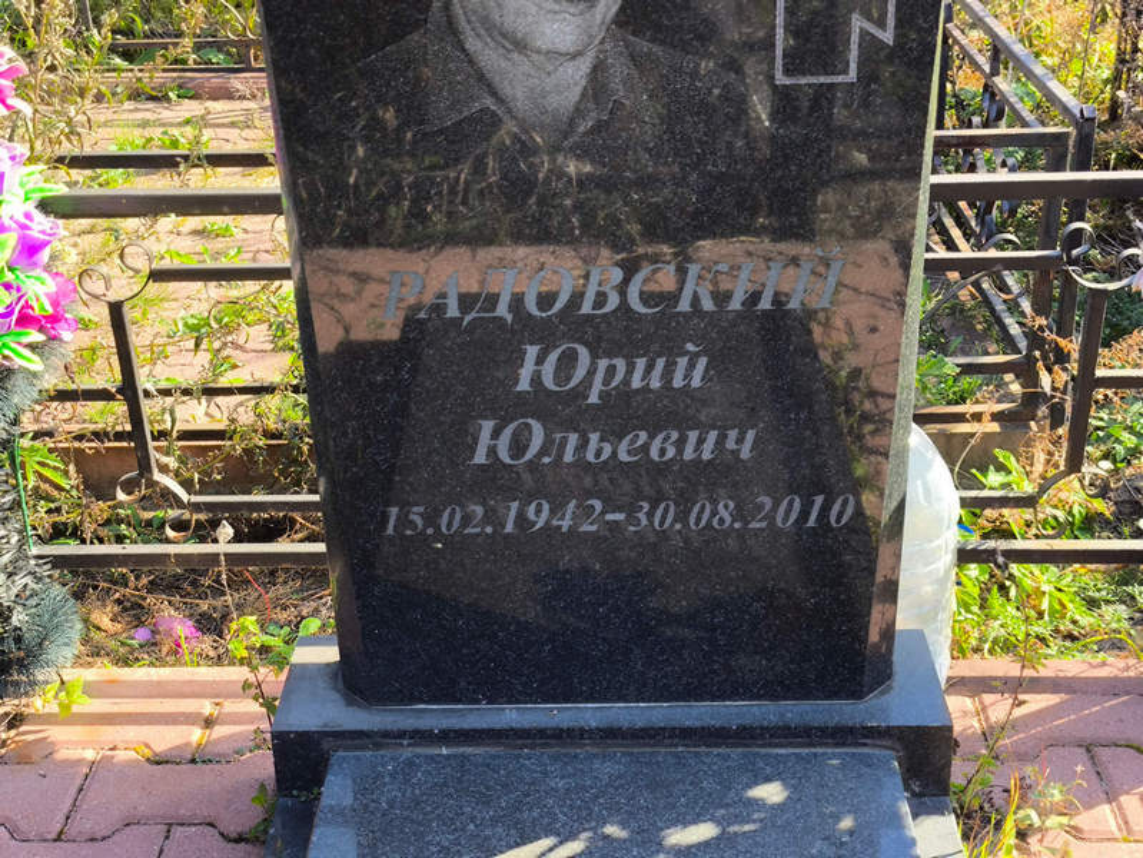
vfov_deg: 29.1
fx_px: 1652
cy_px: 429
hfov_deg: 38.2
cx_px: 572
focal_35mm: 50
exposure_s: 1/240
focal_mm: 4.71
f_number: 1.7
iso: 50
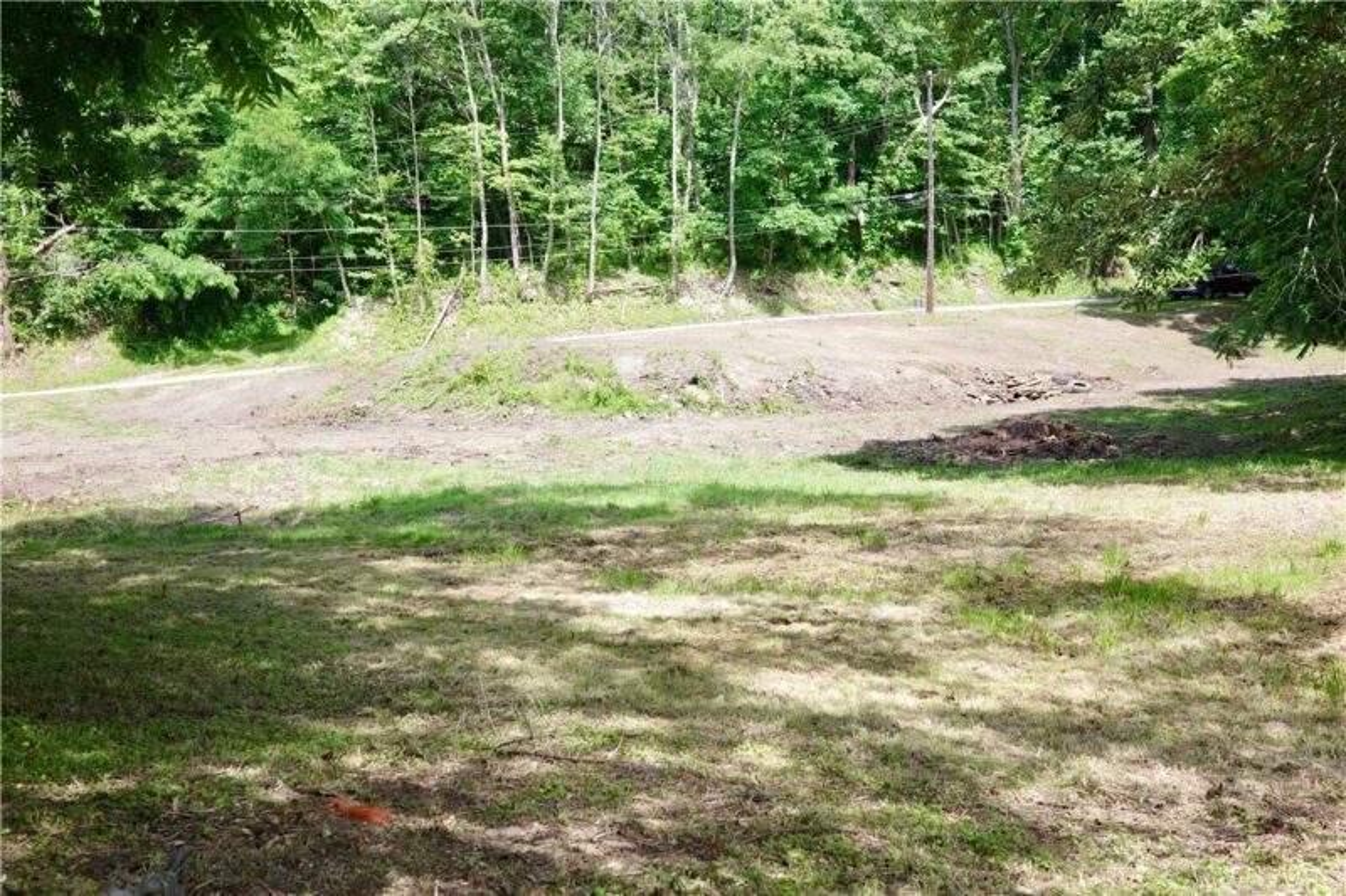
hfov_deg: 48.5
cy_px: 448
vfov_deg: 33.4
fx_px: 1495
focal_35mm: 40
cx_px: 673
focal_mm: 26
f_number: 4.5
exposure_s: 1/320
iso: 200
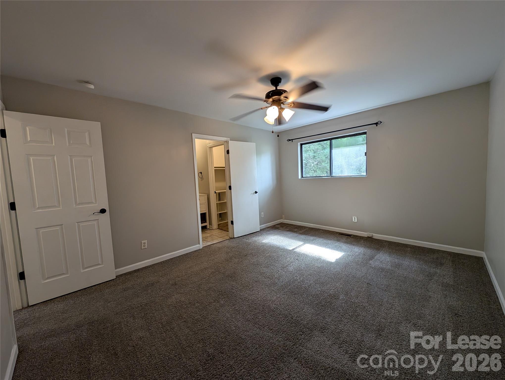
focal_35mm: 12
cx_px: 252
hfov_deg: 110.5
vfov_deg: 94.6
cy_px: 190
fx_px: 175
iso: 108
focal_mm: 2.23
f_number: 1.95
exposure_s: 1/60
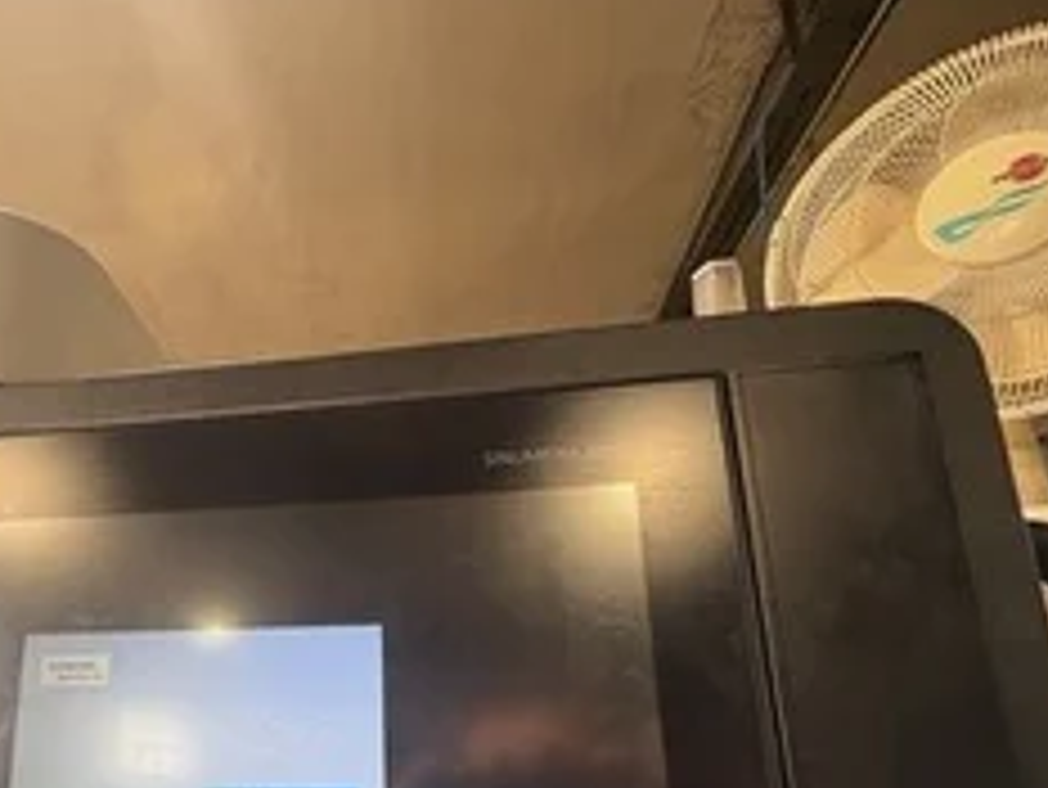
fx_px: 727
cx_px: 292
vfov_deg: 53.6
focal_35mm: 24
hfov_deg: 68.0
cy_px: 612
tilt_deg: +14.0
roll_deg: +0.4
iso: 200
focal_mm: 2.22
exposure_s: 1/104
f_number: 2.2
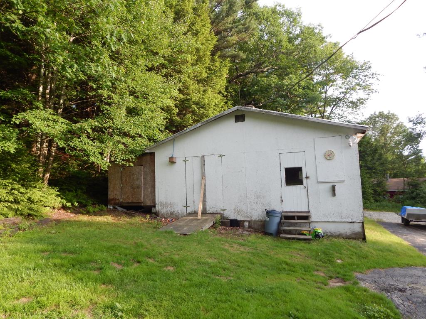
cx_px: 213
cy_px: 160
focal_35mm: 22
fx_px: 271
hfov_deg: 76.4
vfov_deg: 61.1
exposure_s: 1/320
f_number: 3
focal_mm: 4
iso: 125
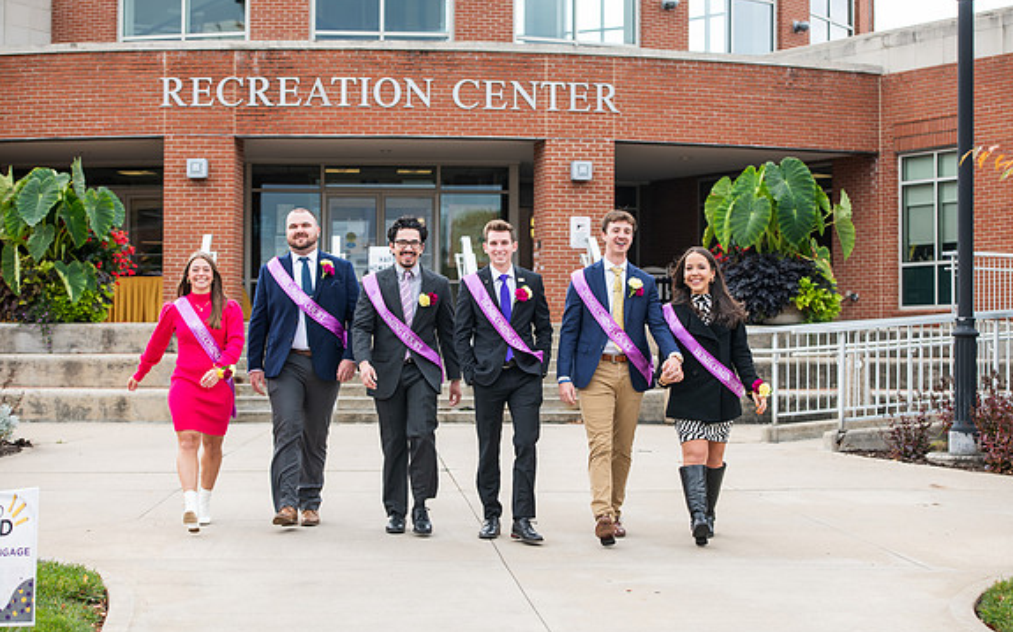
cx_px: 509
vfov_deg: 18.1
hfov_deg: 28.6
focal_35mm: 72
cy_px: 305
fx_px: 1987
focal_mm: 70
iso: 250
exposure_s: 1/400
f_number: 4.5
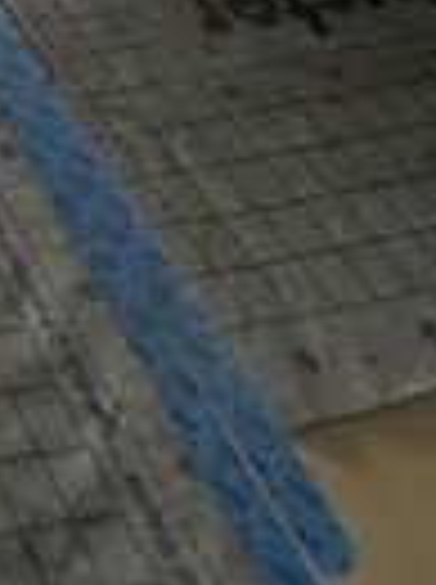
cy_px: -826
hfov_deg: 14.3
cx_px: -584
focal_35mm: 72
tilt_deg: -11.3
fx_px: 1213
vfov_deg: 15.1
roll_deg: +0.0
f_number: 2.2
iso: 100
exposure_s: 1/99
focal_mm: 2.22
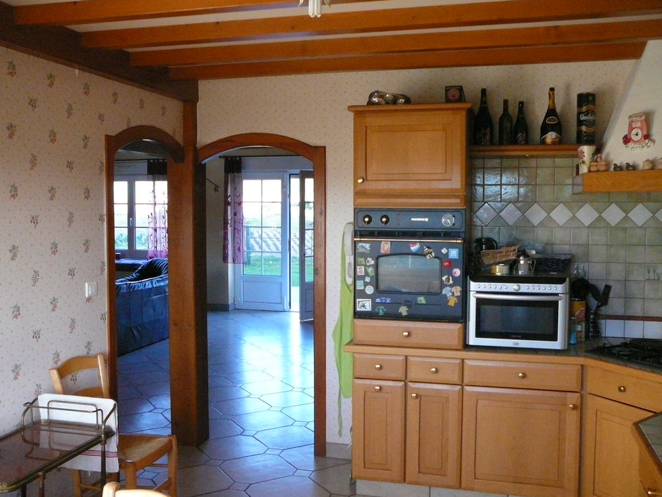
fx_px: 669
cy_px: 248
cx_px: 331
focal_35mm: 35
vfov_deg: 40.7
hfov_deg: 52.6
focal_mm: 5.2
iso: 400
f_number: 2.8
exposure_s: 1/100
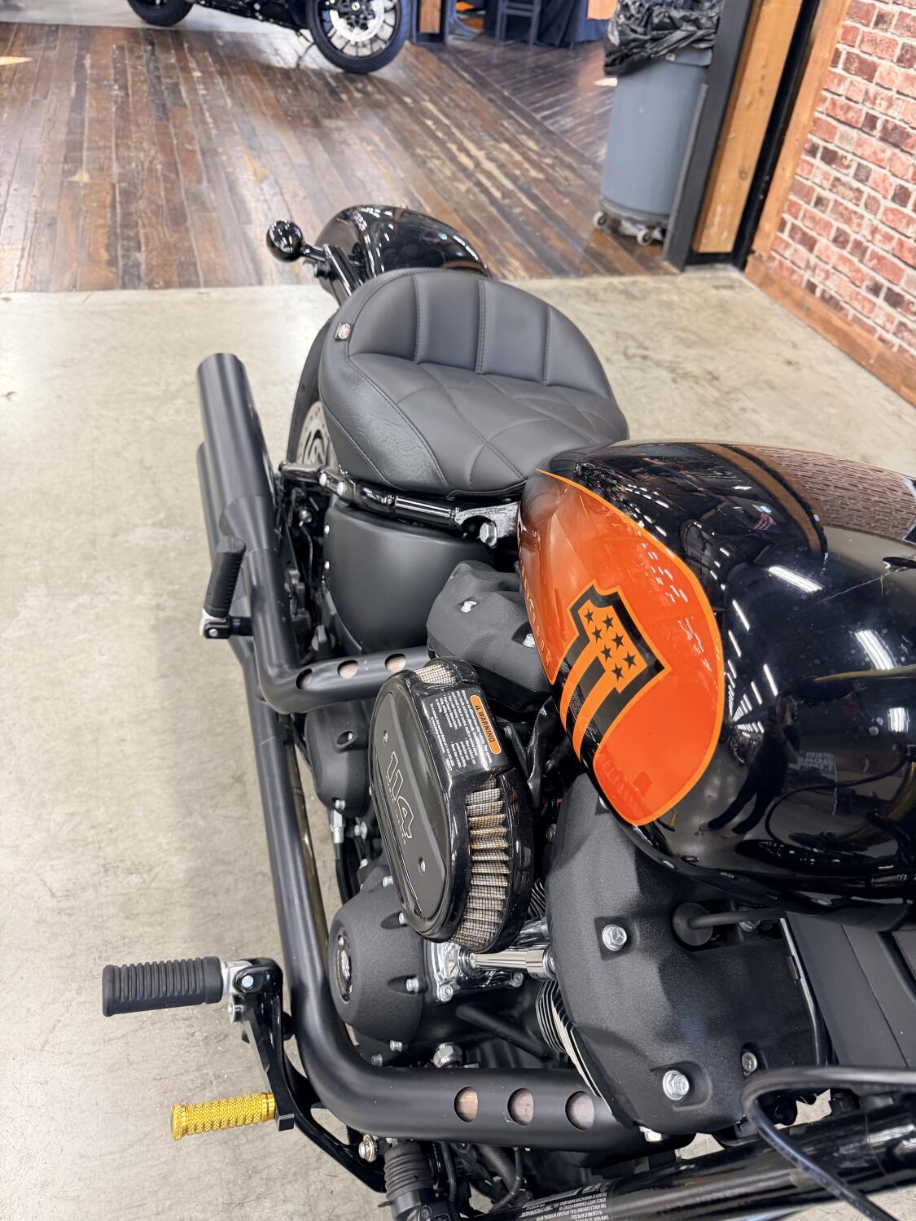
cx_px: 458
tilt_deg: -42.1
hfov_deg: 56.8
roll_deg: -6.9
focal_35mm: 24
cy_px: 610
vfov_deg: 71.6
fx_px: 847
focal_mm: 6.76
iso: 320
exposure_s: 1/60
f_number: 1.78
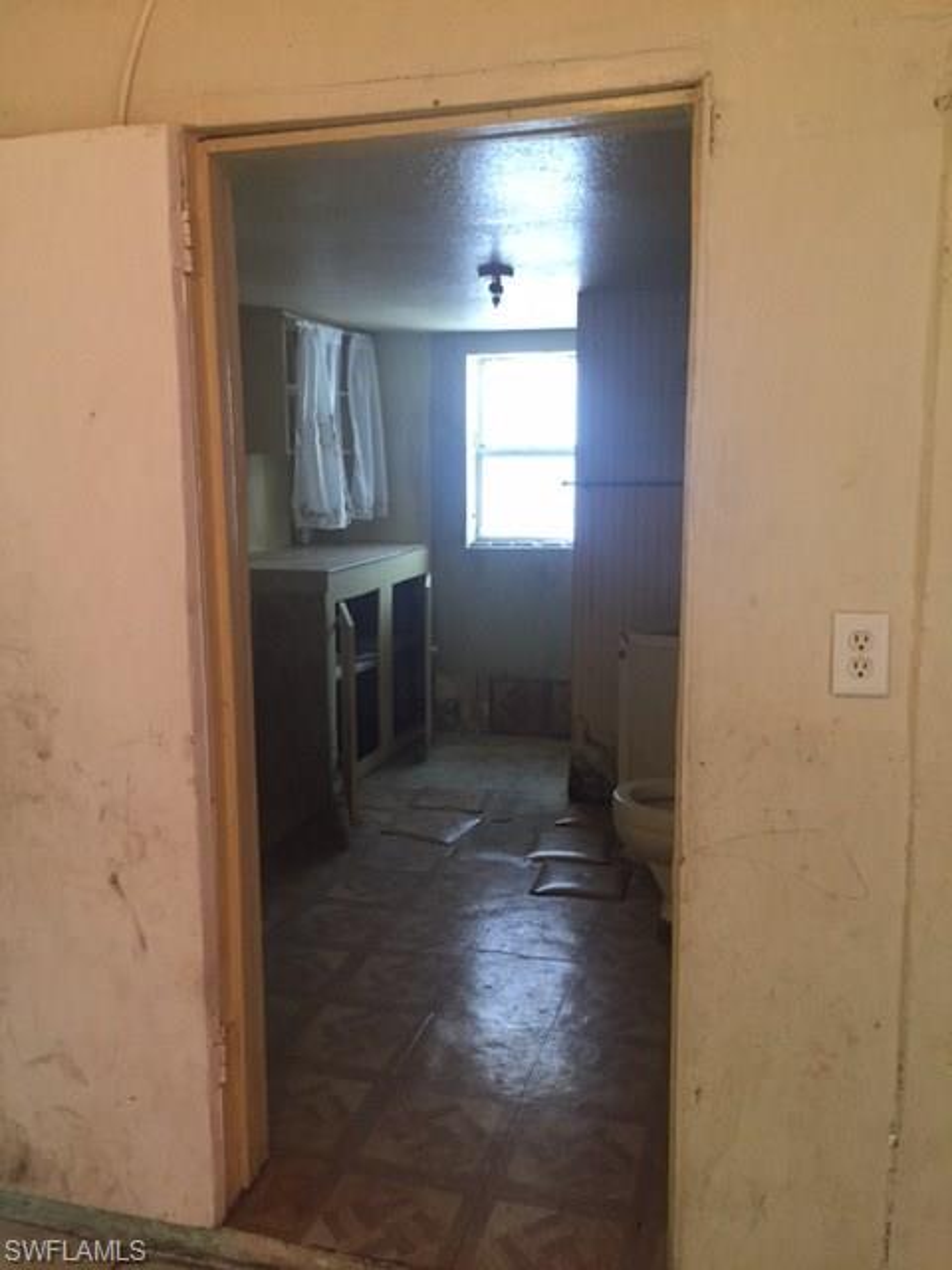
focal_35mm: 29
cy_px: 635
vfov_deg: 61.7
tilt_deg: -8.1
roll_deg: +1.8
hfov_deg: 48.2
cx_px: 476
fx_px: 1063
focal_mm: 4.15
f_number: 2.2
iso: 250
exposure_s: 1/24
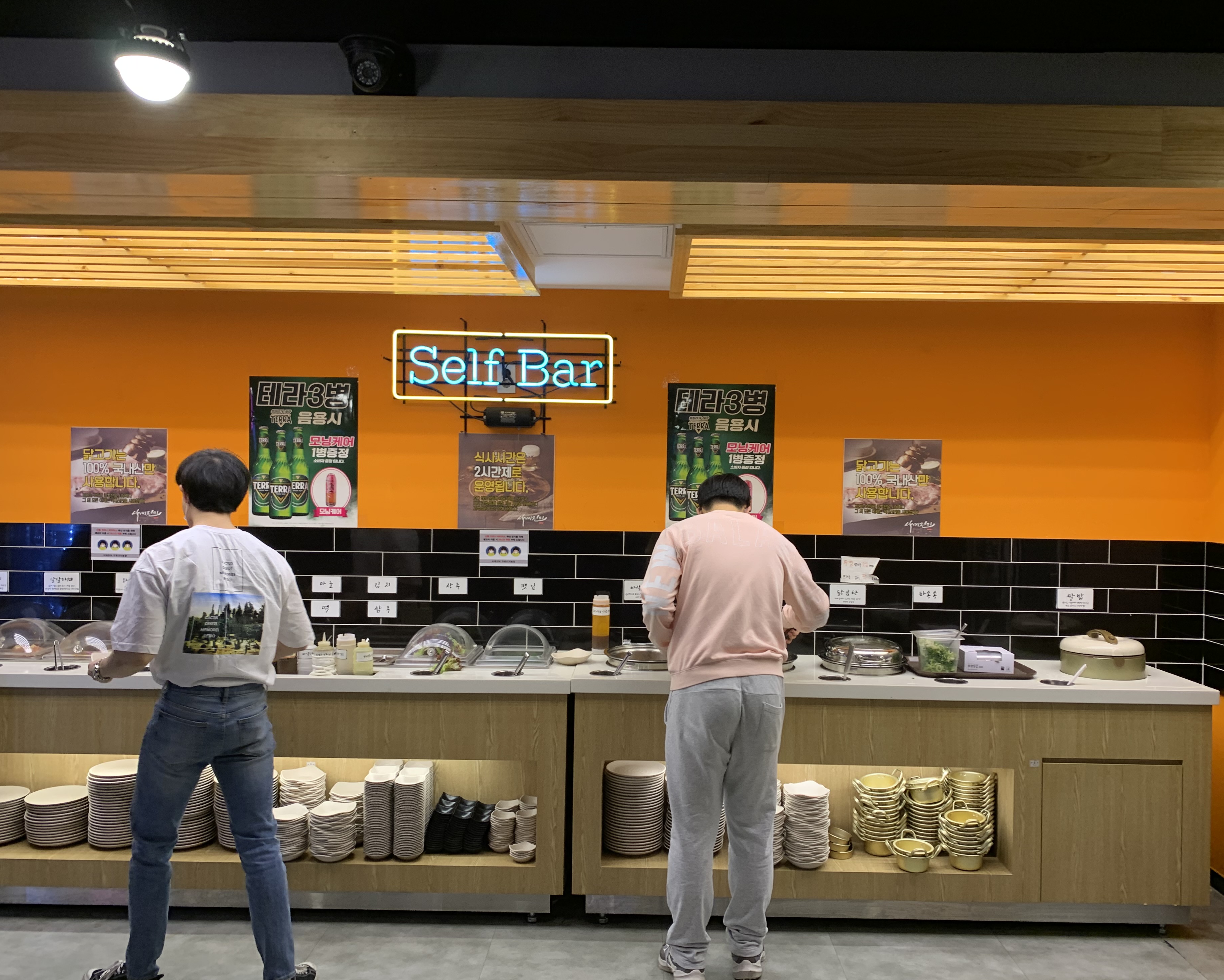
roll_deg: -1.3
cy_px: 490
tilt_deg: +0.7
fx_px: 1014
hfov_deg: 62.2
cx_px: 636
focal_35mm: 28
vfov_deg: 51.5
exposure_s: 1/60
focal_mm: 4.25
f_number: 1.8
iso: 64
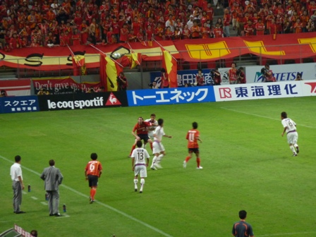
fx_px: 2739
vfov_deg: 5.0
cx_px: 158
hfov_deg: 6.6
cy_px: 118
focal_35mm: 300
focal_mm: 49.2
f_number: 4.9
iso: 400
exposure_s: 1/30
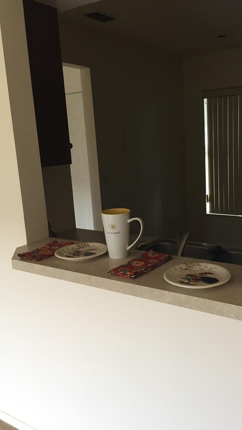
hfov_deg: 36.3
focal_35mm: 32
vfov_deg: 61.0
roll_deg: +1.7
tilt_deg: -11.3
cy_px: 214
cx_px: 161
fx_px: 365
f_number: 2.2
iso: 125
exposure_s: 1/30
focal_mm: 4.15
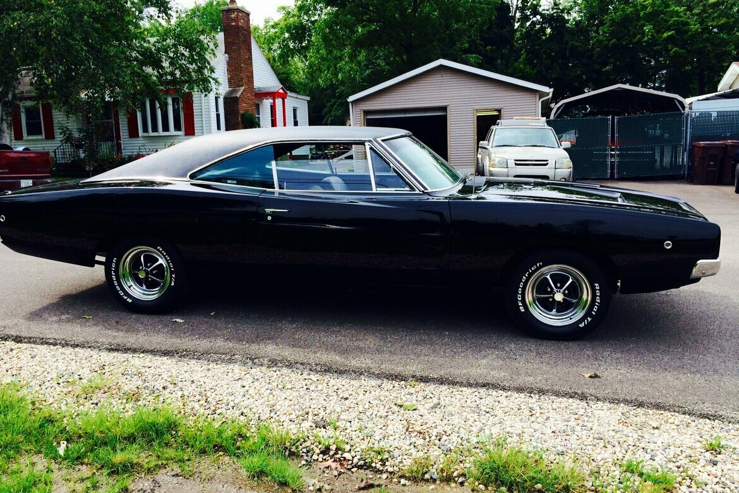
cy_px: 243
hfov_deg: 58.7
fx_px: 657
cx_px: 364
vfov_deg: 41.1
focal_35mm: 32
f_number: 2.2
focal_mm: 4.12
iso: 40
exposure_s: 1/1172
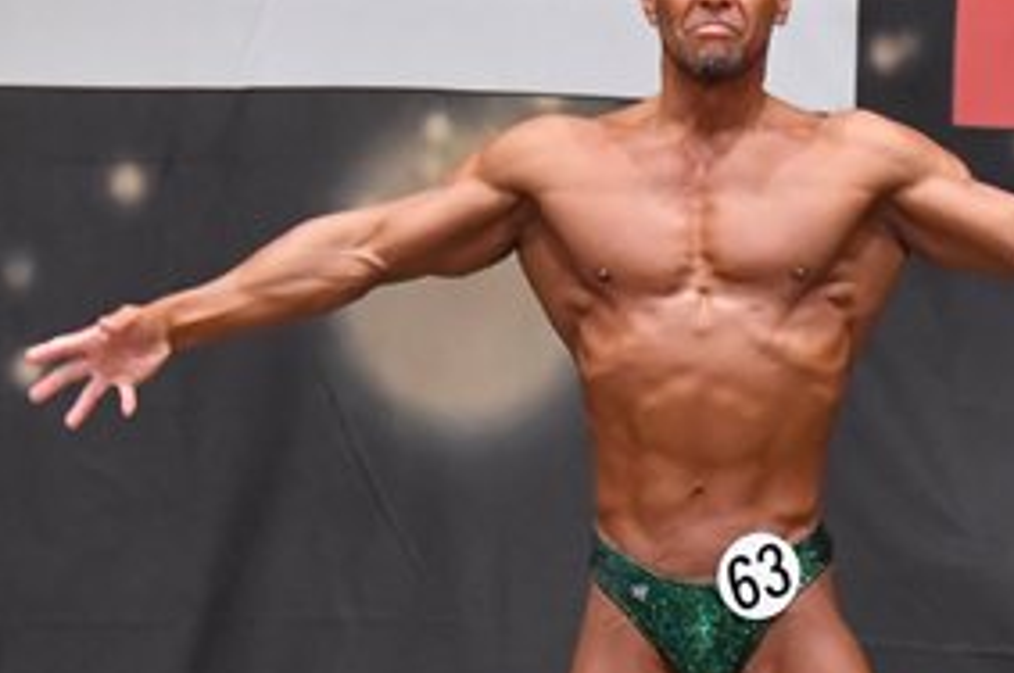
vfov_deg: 2.5
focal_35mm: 554
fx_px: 15586
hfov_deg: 3.7
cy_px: 562
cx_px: 898
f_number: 5.6
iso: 6400
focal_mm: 135
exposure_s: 1/400
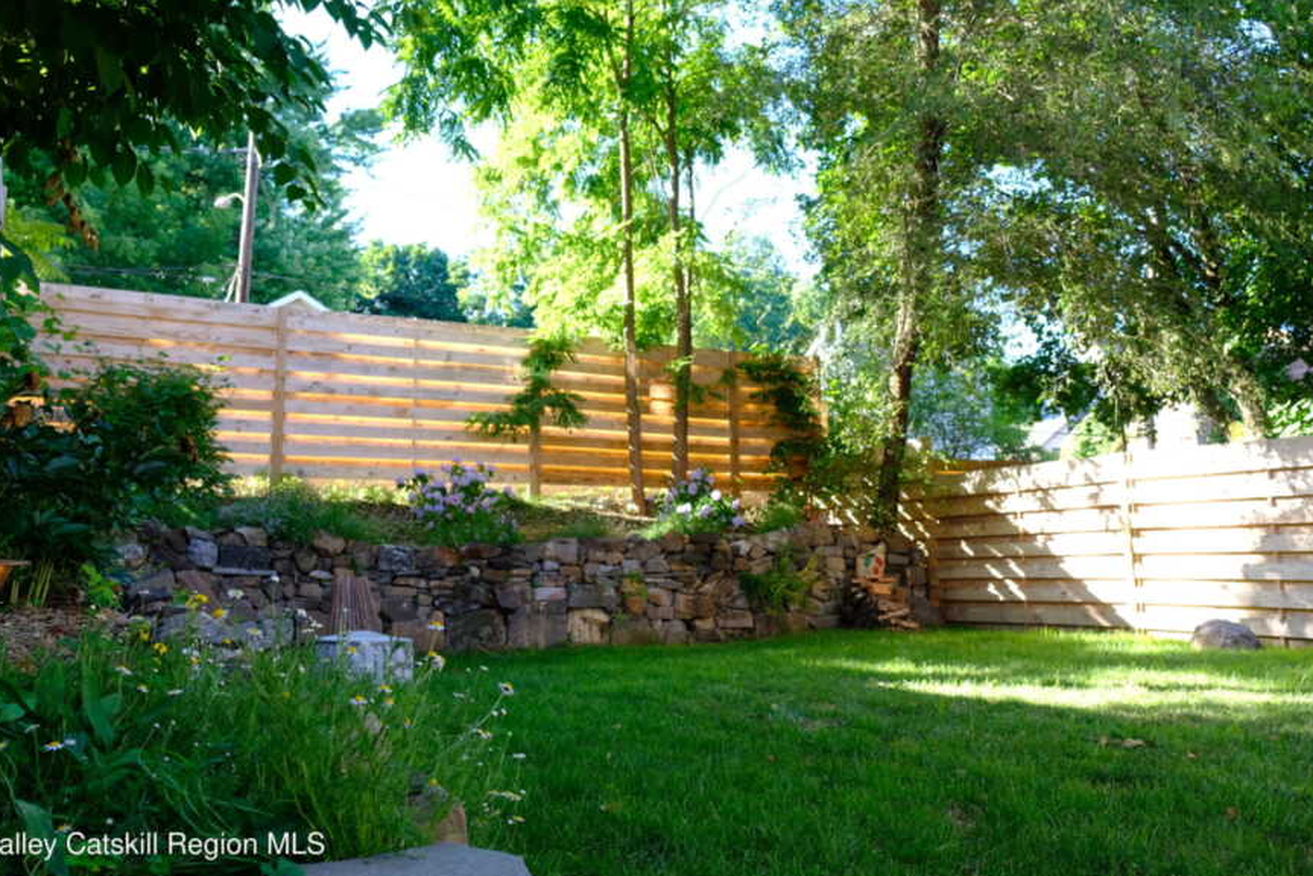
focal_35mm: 32
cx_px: 647
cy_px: 372
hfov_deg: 58.7
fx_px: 1167
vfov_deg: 41.0
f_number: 4
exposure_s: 1/150
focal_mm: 18
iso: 400
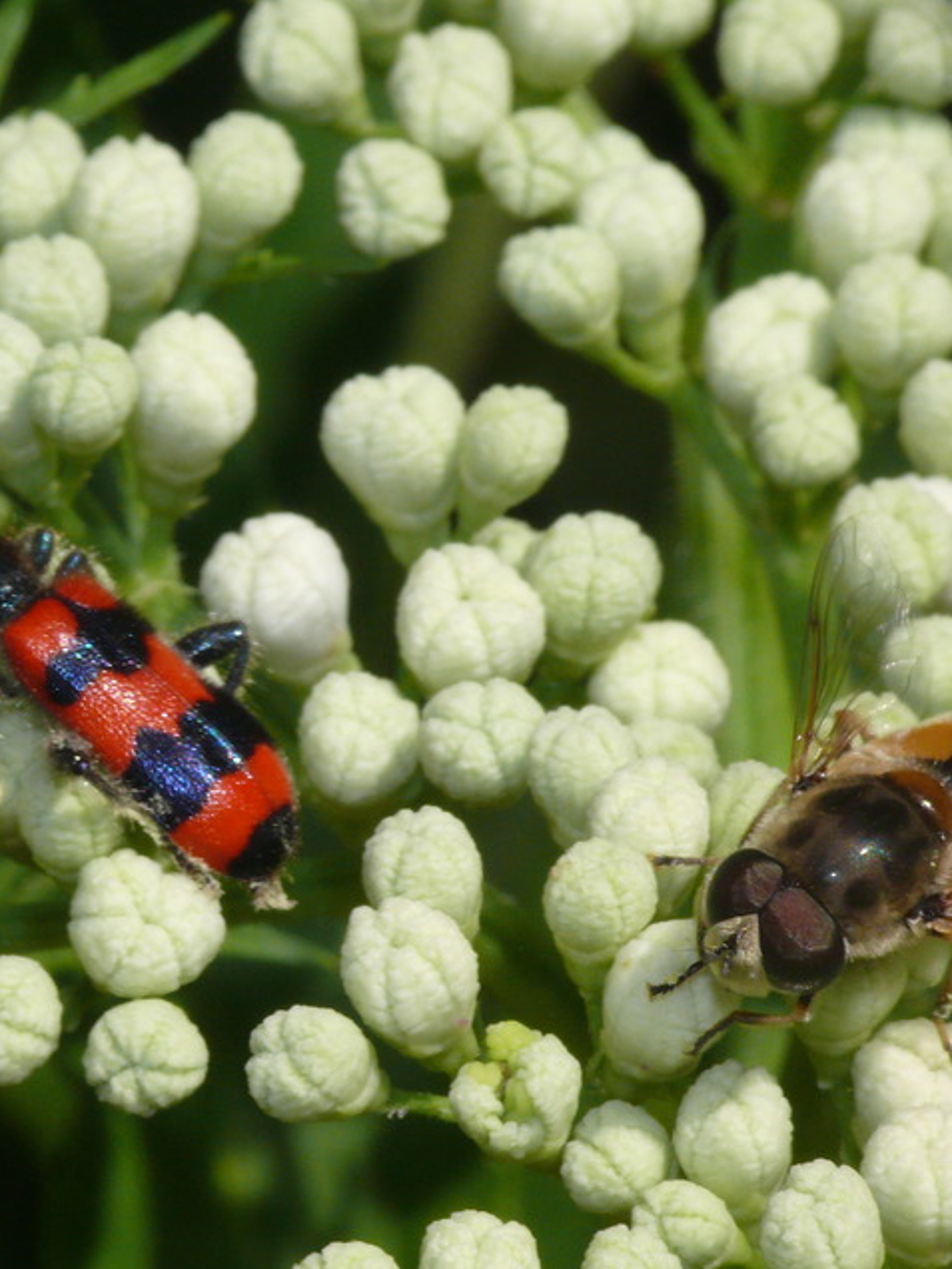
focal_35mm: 244
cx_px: 115
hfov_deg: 6.1
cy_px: 636
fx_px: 8947
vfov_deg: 8.1
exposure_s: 1/400
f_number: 11
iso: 200
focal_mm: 38.5
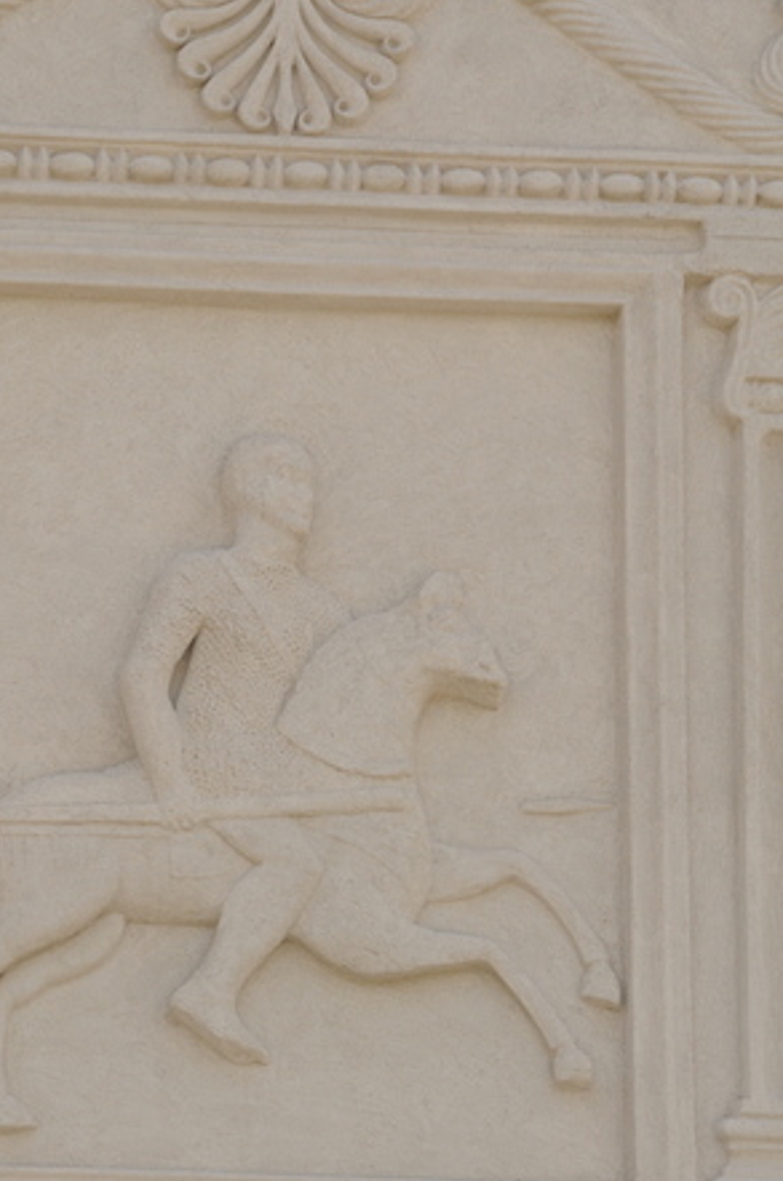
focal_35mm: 236
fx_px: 7721
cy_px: 836
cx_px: 215
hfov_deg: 5.8
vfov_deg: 8.7
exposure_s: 1/400
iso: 320
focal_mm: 105
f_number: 10
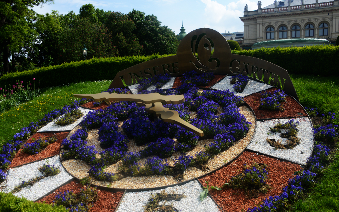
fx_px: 268
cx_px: 170
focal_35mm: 29
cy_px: 109
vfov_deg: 43.1
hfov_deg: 64.6
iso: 250
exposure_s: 1/800
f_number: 7.1
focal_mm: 28
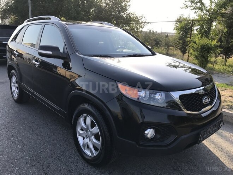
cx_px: 116
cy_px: 88
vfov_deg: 49.7
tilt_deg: -14.8
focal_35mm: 28
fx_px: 188
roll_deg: -0.7
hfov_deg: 63.4
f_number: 1.8
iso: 20
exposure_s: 1/699
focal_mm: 3.99
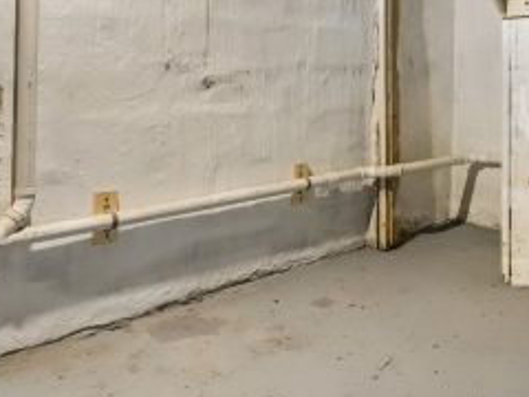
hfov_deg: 38.4
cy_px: 75
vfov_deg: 29.5
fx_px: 734
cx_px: 412
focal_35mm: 48
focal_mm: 16
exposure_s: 1/30
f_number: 8
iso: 6400
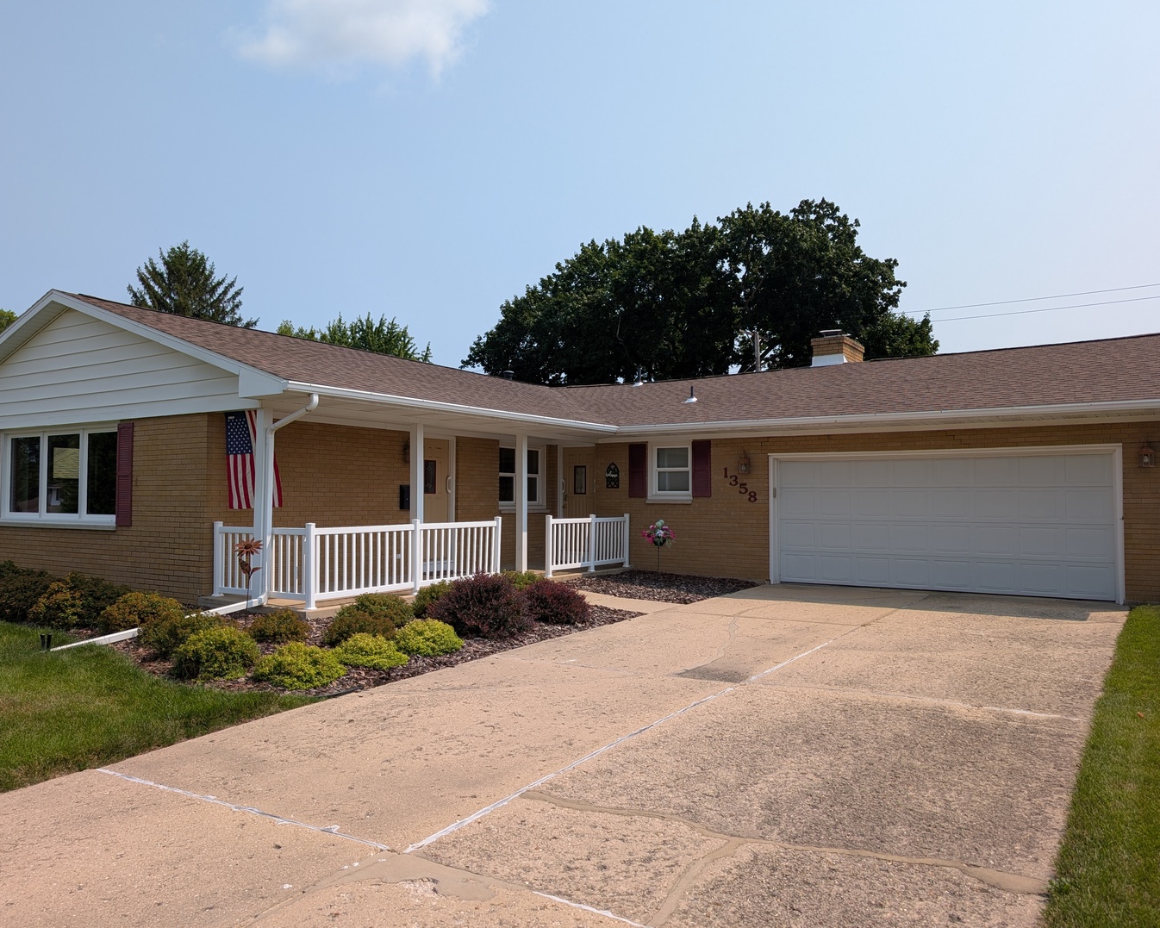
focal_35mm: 25
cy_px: 464
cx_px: 552
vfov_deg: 56.8
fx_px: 858
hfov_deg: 68.1
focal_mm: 6.9
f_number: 1.68
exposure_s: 1/1250
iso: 22
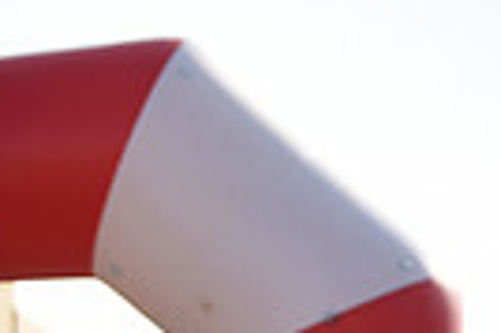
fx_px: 3127
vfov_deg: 5.9
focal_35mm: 225
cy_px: 668
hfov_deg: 8.7
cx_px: -497
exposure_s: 1/1250
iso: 100
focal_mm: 52
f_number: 2.8
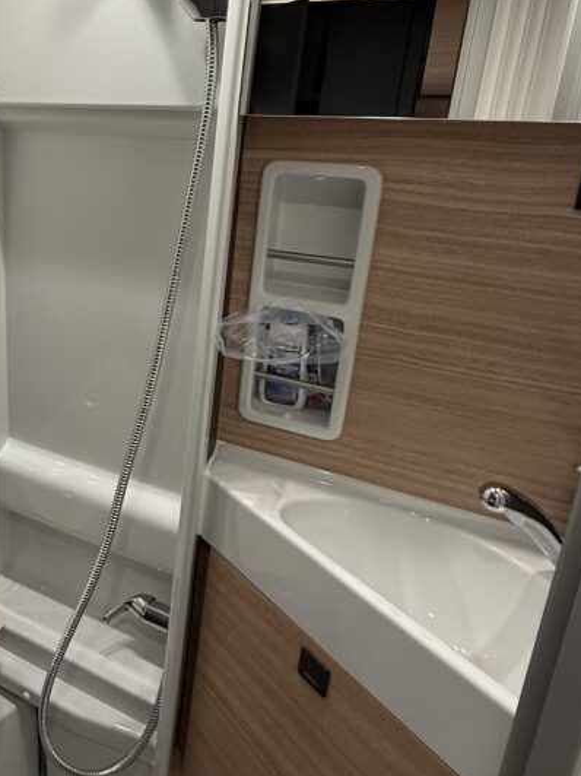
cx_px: 53
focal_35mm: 27
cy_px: 276
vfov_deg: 64.1
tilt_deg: -11.4
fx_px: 604
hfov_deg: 46.1
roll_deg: -2.8
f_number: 2.2
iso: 125
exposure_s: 1/99
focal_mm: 2.22
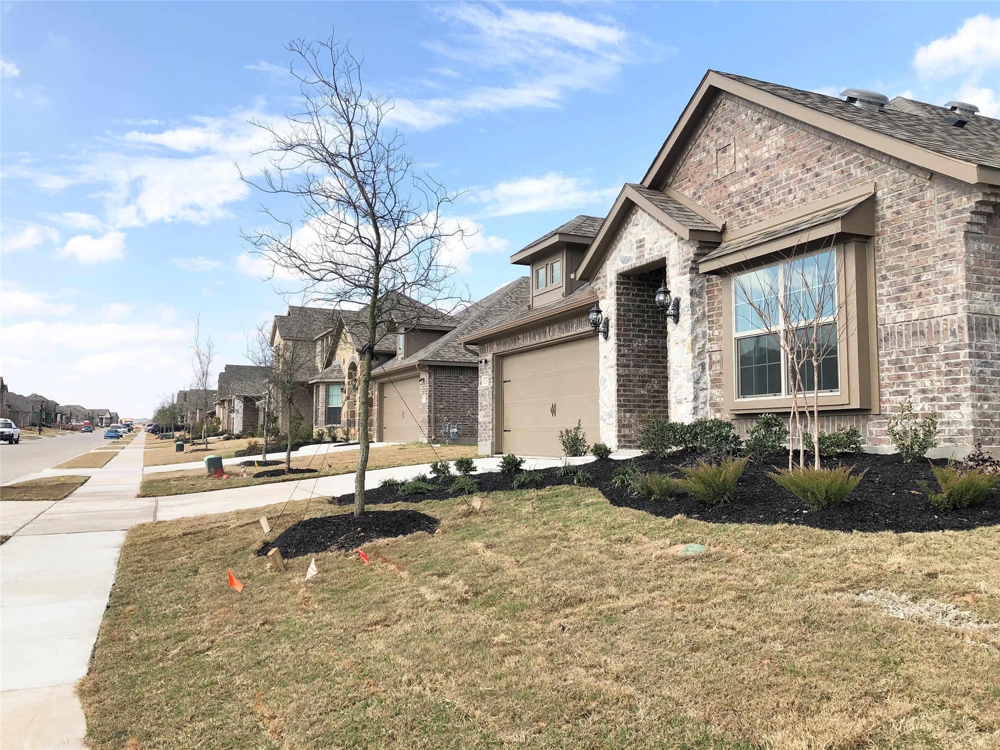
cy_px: 375
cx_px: 500
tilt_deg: +5.2
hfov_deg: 63.4
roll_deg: +0.1
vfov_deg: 49.7
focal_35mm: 28
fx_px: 809
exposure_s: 1/1429
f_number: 1.8
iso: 20
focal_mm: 3.99
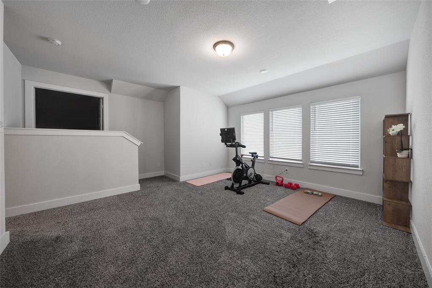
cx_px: 216
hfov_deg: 112.6
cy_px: 144
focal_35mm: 12
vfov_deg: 90.0
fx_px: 144
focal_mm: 12
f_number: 9
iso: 100
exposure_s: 1/4
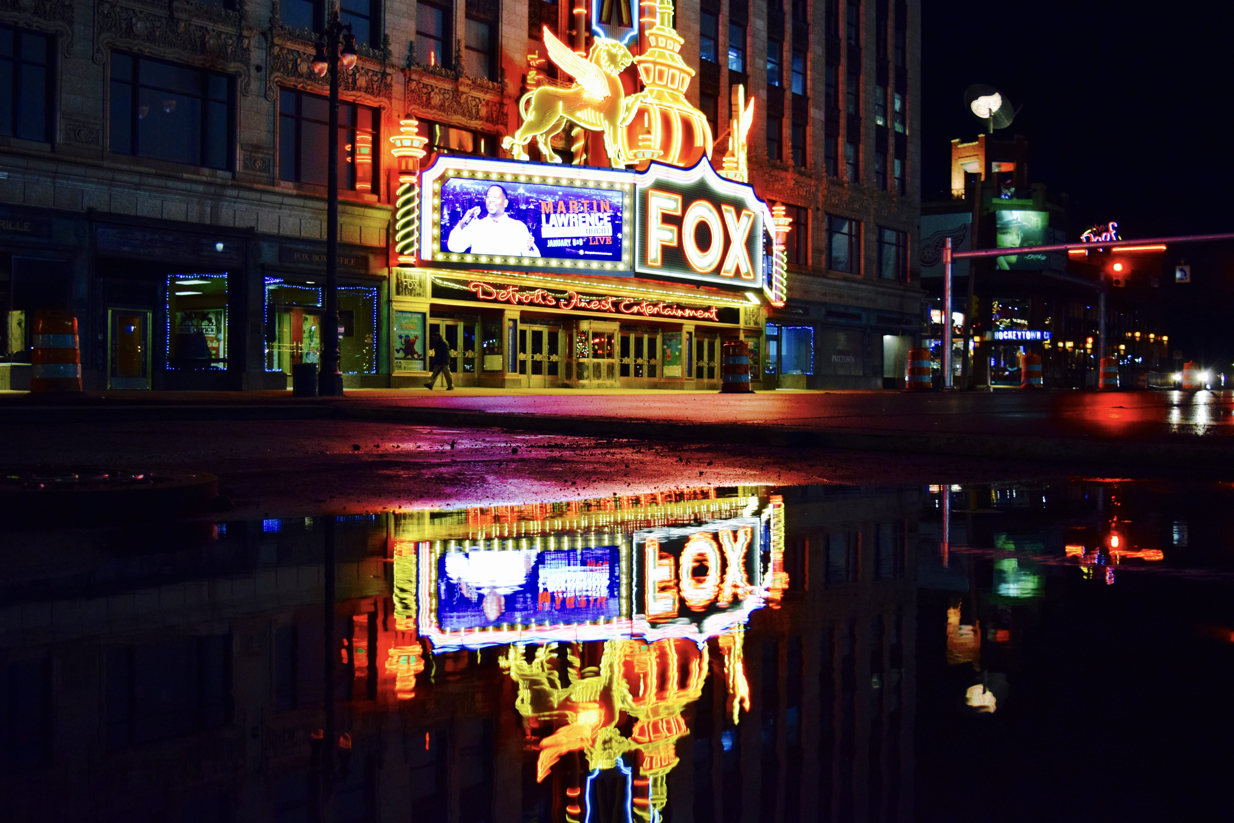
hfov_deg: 51.3
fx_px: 1285
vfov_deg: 35.5
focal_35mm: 38
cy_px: 412
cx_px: 617
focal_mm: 25
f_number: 4
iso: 2200
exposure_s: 1/60
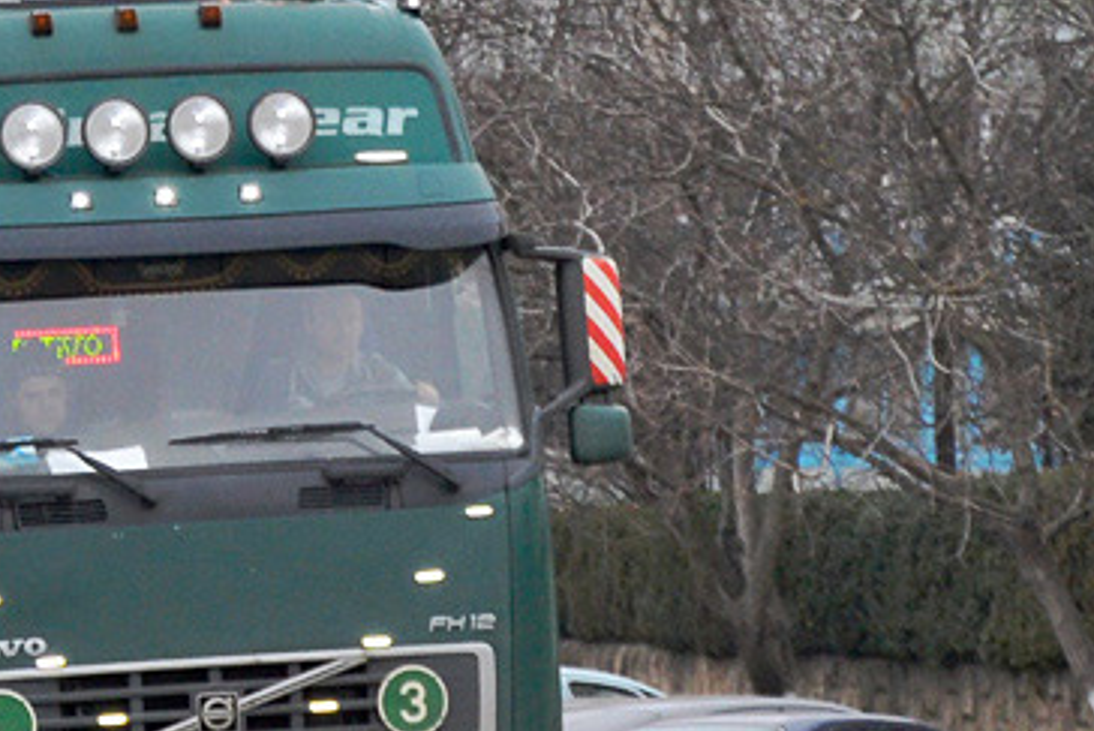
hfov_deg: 7.2
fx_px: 8725
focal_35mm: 287
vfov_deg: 4.8
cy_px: 138
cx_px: 144
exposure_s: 1/200
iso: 640
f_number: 5
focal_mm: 58
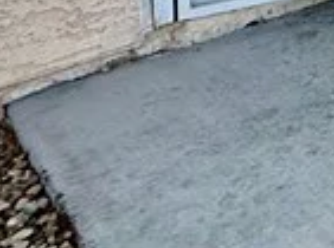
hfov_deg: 13.3
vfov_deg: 11.2
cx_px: 841
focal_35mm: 102
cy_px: -411
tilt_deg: +0.0
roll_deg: +1.4
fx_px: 982
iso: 50
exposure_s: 1/455
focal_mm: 2.22
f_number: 2.2
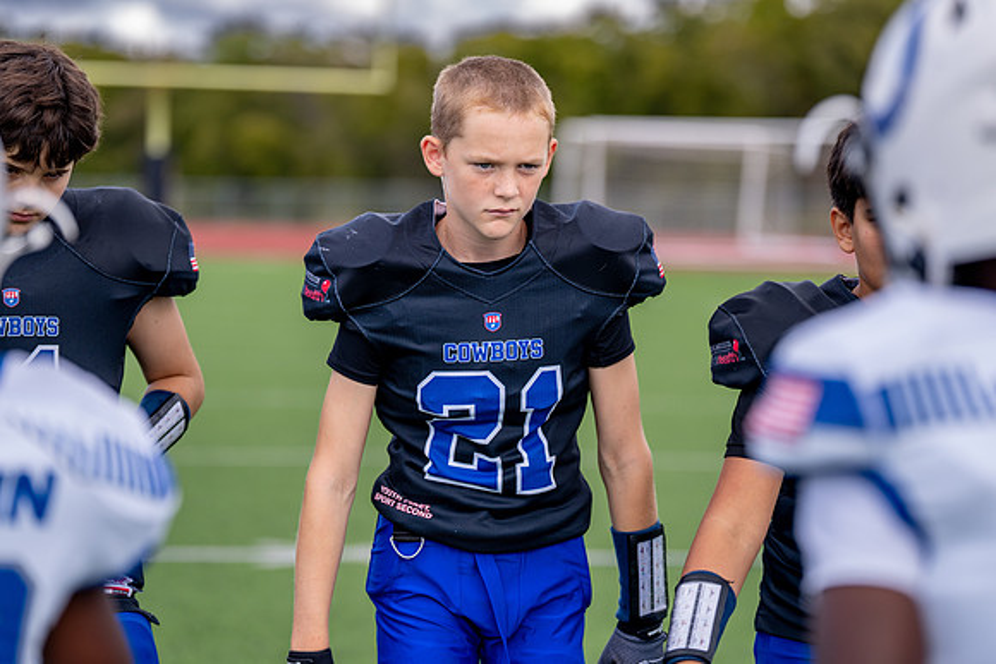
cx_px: 499
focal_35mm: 126
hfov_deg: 16.3
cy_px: 329
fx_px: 3479
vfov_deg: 10.9
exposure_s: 1/2000
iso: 250
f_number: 2.8
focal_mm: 117
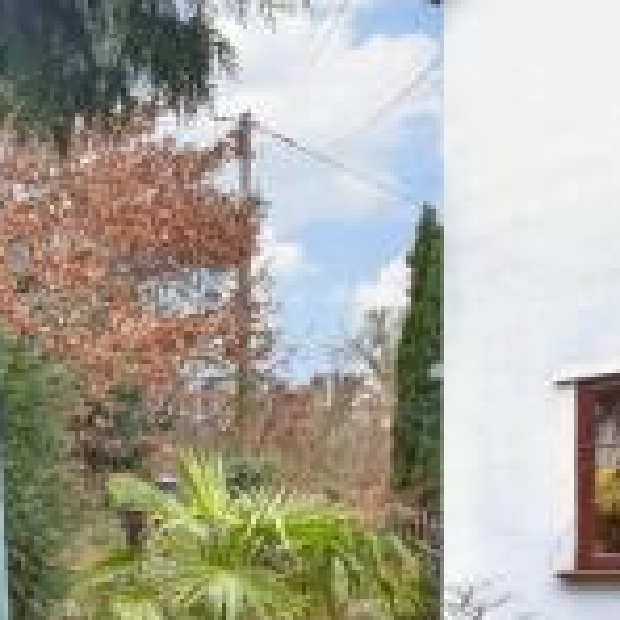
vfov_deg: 38.7
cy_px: 530
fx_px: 831
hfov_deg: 28.0
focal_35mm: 41
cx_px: -302
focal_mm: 10
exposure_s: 1/5
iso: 160
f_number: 8
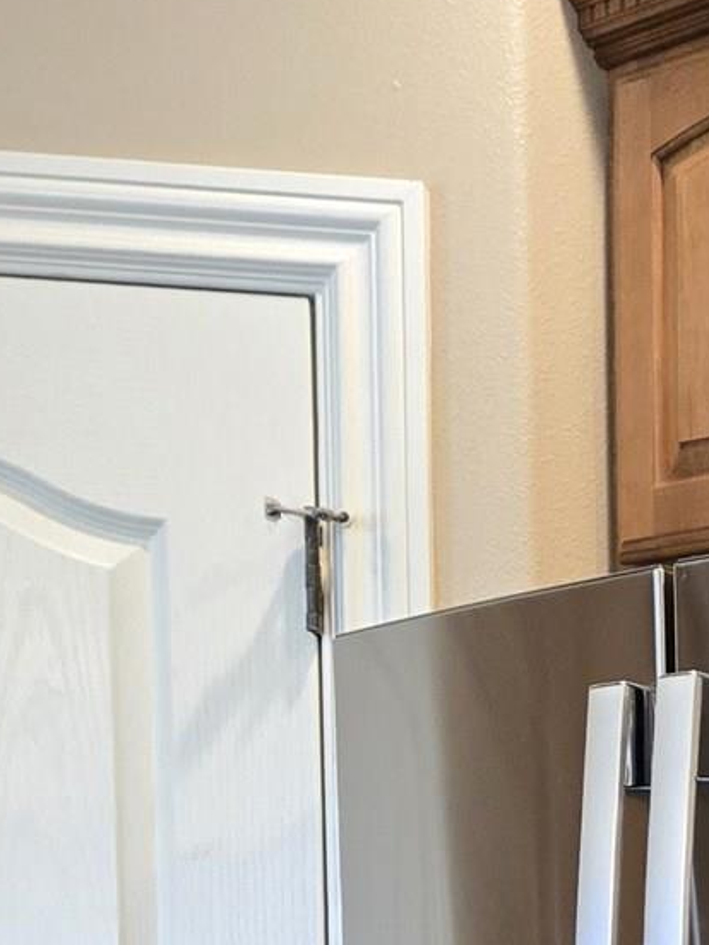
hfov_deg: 13.6
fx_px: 2622
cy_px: 1371
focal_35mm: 96
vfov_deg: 18.4
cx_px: 1322
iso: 500
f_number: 1.8
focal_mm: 5.4
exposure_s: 1/120
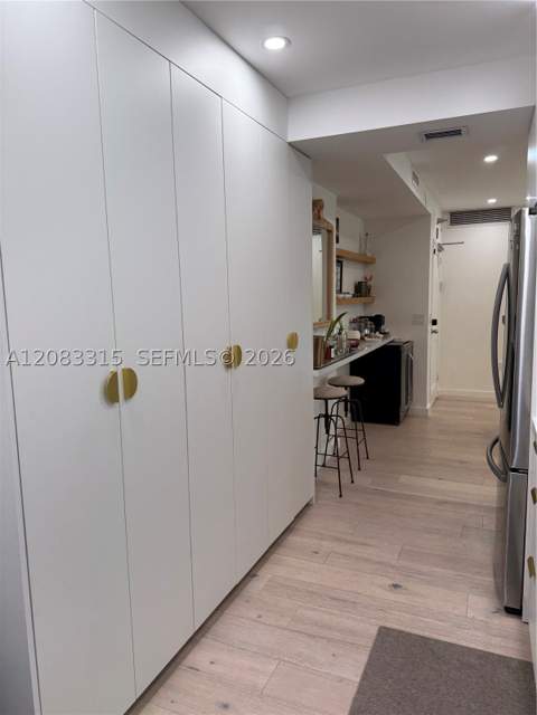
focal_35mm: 24
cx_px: 268
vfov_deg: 71.6
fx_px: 496
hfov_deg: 56.8
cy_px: 358
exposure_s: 1/120
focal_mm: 6.76
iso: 80
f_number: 1.78
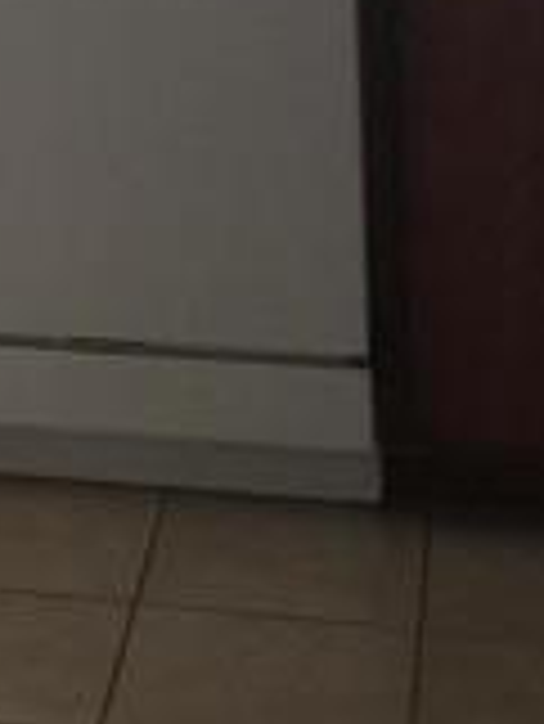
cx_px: -504
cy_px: -279
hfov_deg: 10.0
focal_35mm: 138
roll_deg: +3.7
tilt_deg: -8.0
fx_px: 2888
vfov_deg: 13.6
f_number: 2.2
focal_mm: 4.15
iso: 100
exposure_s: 1/10
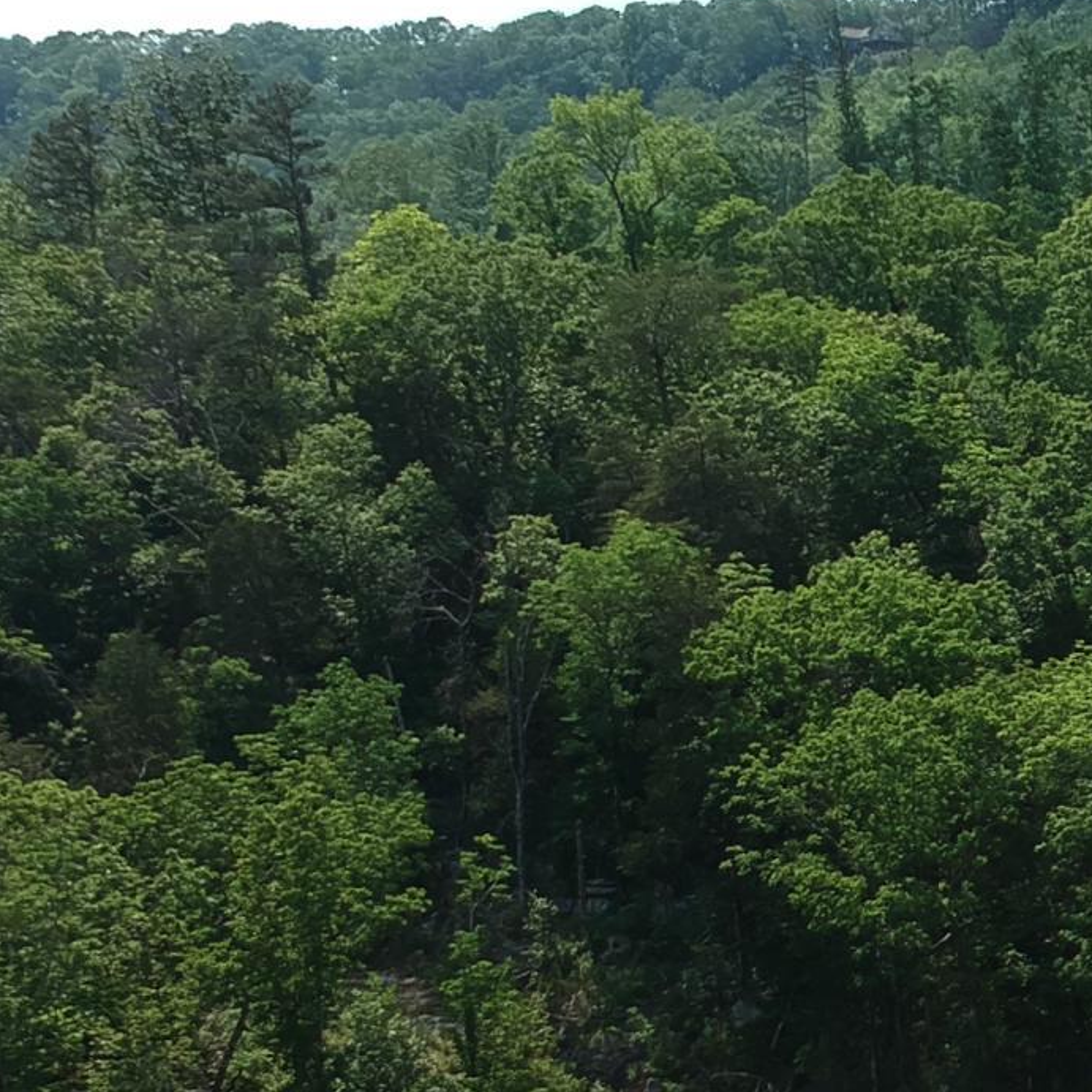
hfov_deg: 16.5
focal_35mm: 96
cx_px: 1634
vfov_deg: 18.0
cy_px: 849
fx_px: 3426
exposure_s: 1/1000
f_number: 2.6
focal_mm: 4.49
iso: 100
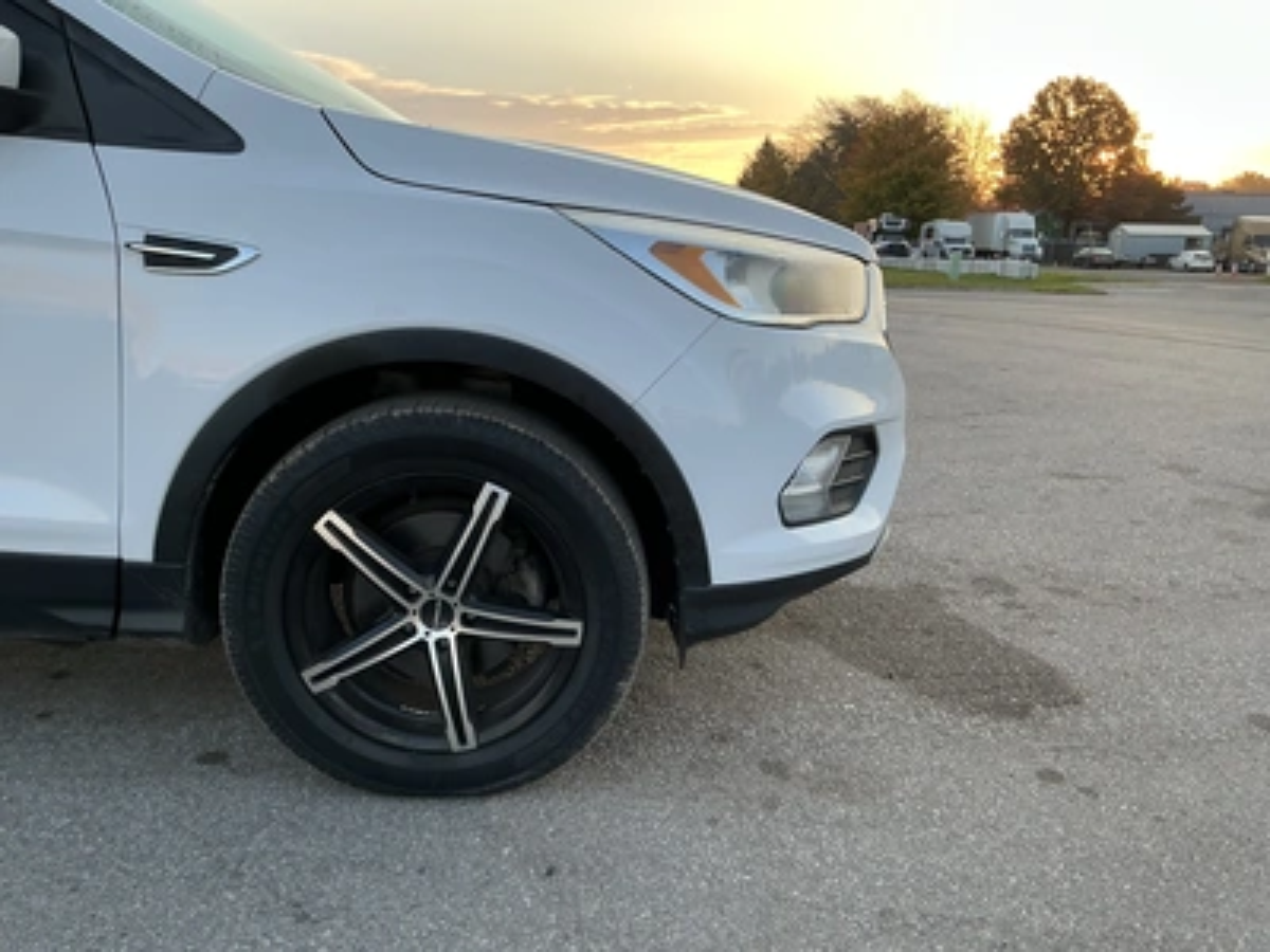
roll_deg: -0.8
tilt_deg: -11.4
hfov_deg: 63.4
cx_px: 635
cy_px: 476
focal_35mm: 28
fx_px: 1027
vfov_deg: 49.7
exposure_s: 1/143
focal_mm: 3
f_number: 1.8
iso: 20
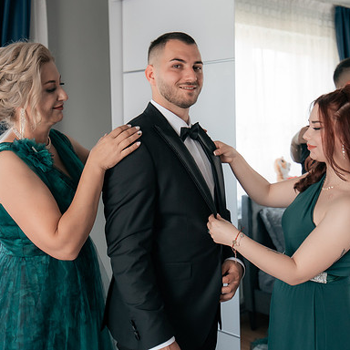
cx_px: 178
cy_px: 174
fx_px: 561
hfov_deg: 34.7
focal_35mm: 49
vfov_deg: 34.7
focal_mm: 28
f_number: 2.8
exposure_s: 1/250
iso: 1600
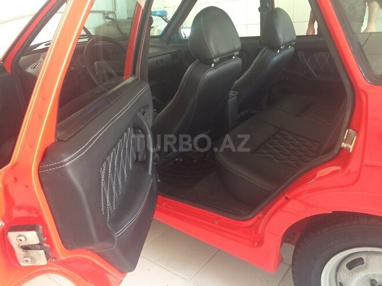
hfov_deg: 61.7
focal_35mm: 29
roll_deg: +2.2
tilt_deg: -20.7
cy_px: 143
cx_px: 191
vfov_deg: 48.2
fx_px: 320
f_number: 2.2
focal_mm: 4.15
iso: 64
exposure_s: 1/33
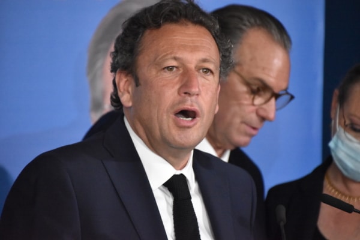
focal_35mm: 450
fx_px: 4500
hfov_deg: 4.6
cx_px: 180
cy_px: 120
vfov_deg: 3.1
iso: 6400
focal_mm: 300
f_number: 6.3
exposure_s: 1/400
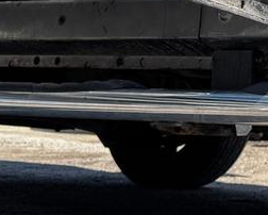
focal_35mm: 119
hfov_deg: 14.7
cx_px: 432
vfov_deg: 12.5
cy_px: -83
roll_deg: -0.6
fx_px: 945
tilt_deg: +11.0
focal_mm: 6.76
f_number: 1.78
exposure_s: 1/1425
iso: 80
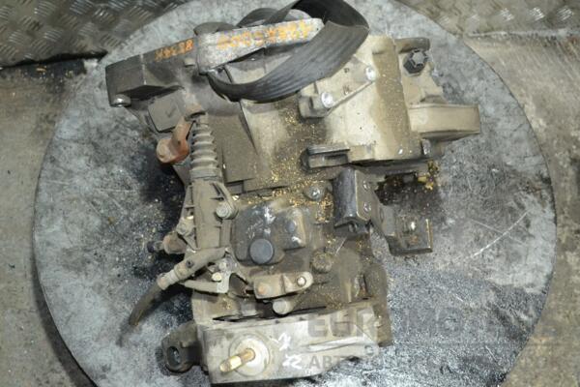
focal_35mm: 44
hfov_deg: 45.0
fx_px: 701
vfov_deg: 30.8
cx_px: 290
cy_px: 194
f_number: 4.5
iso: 2500
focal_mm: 29
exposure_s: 1/60
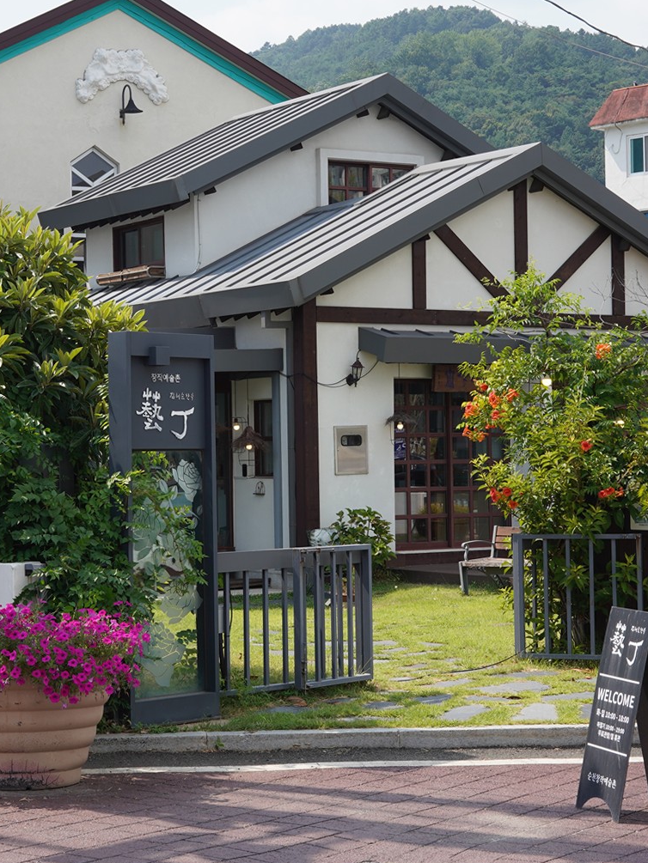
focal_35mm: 67
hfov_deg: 21.9
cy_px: 363
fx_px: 1672
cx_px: 314
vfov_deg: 28.9
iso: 100
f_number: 11
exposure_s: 1/100
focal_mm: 35
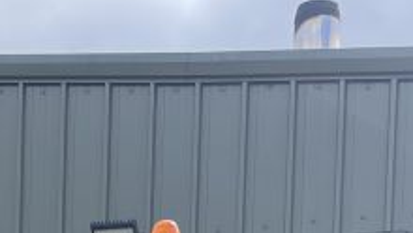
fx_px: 1413
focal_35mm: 129
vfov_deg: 8.2
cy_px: 669
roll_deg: +0.0
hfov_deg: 16.4
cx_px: 38
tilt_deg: -1.5
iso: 32
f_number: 1.6
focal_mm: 4.2
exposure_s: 1/651
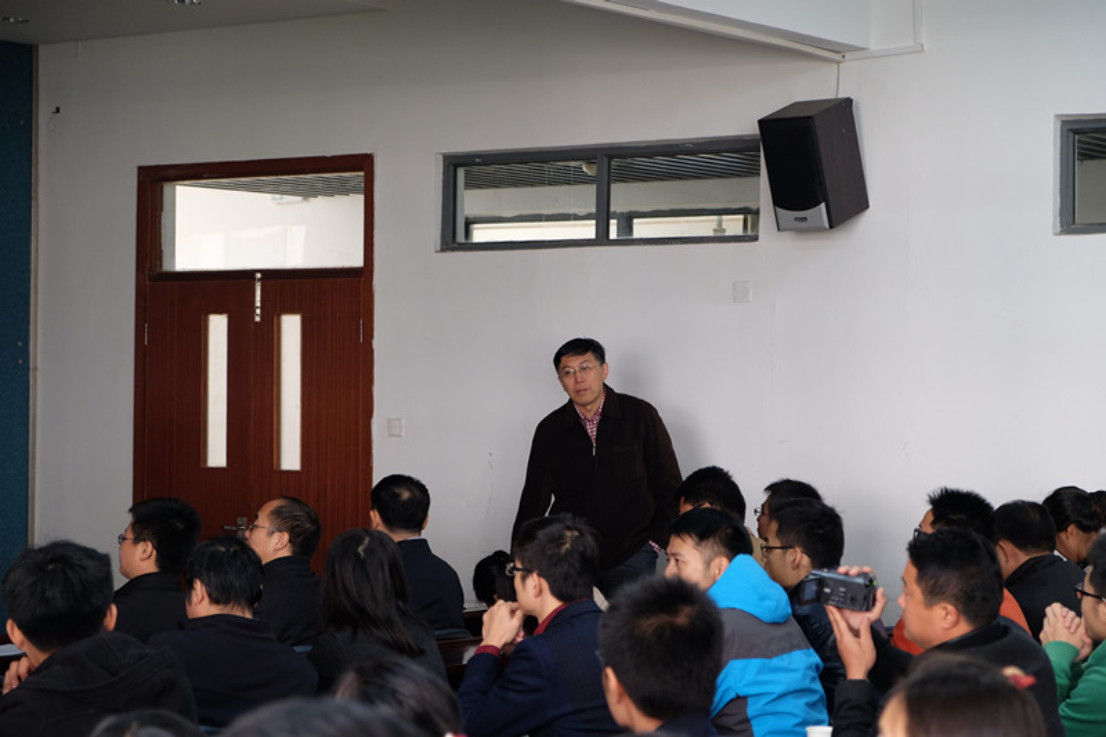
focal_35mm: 79
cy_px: 368
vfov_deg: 17.3
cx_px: 553
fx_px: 2426
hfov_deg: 25.7
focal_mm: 52.7
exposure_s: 1/52
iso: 800
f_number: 4
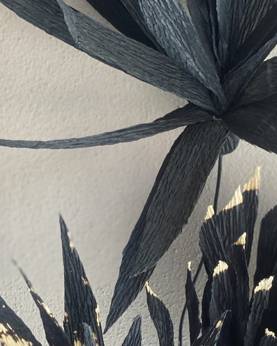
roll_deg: -0.4
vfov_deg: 14.0
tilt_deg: -22.4
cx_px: 186
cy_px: 266
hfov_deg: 11.3
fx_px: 1403
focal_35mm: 137
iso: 40
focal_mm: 6
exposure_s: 1/122
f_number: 2
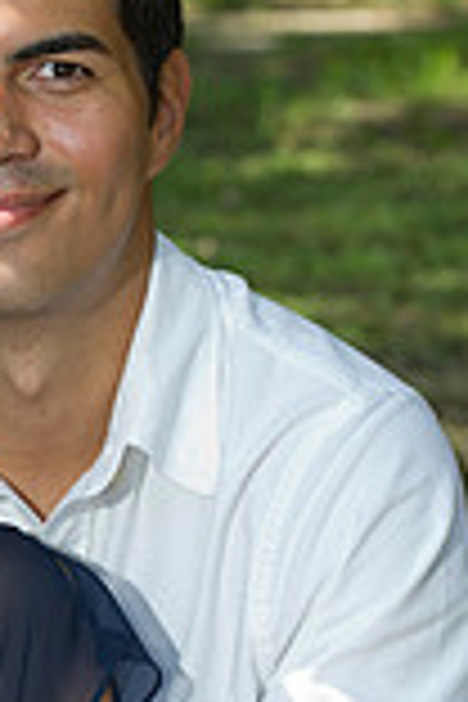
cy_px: 549
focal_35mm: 302
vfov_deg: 6.8
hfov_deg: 4.5
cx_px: -74
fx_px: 5889
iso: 250
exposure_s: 1/80
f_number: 5.6
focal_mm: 105
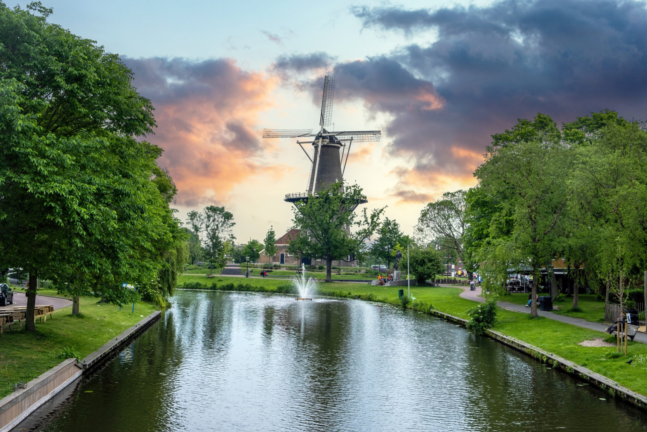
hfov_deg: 53.1
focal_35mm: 36
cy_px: 216
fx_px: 647
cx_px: 324
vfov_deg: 36.9
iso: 160
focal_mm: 24.3
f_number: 7.1
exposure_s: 1/350
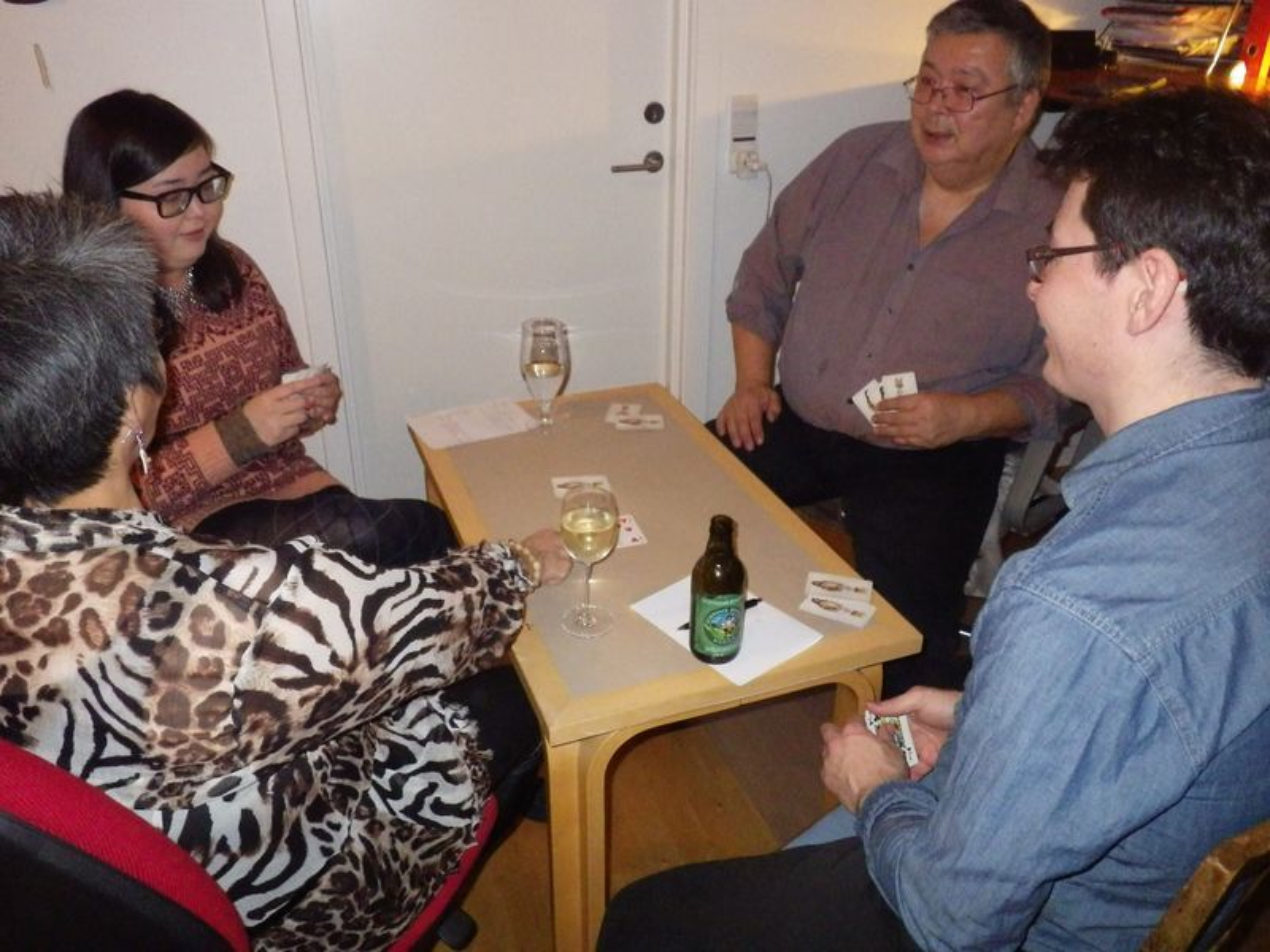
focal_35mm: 28
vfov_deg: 49.7
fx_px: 1027
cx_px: 635
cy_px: 476
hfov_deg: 63.4
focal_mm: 5
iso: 1600
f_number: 3.5
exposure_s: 1/45
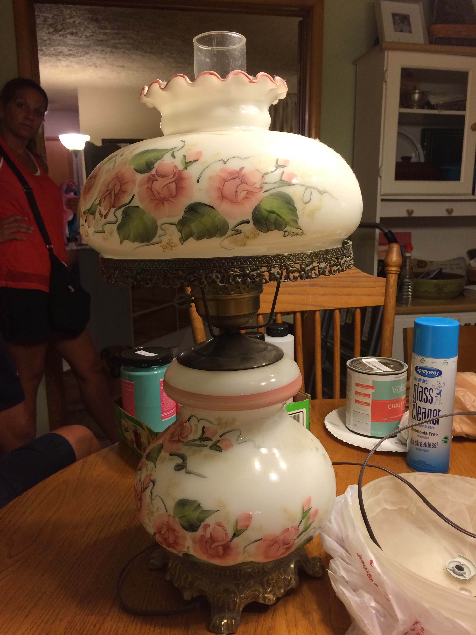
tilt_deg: -12.8
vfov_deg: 61.7
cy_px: 318
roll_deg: +0.7
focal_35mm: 29
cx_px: 238
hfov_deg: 48.2
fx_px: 532
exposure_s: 1/30
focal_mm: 4.15
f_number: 2.2
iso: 125
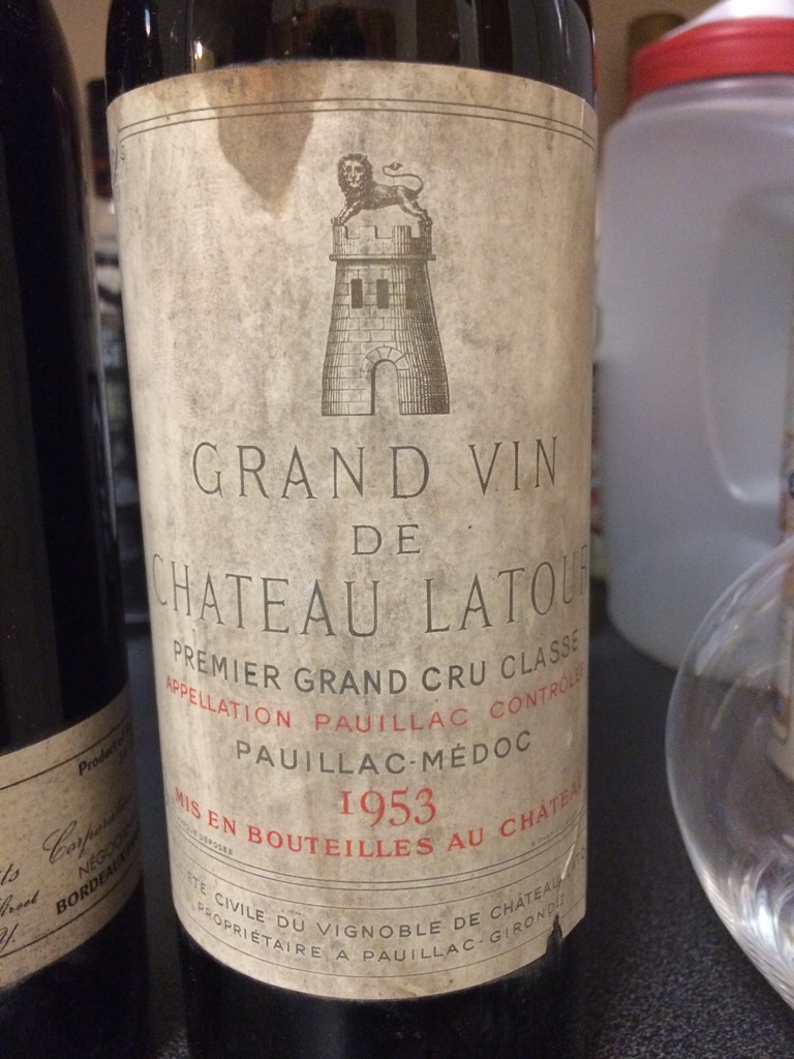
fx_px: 887
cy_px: 530
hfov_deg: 48.2
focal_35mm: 29
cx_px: 397
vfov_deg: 61.7
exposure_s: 1/15
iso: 320
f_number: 2.2
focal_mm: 4.15
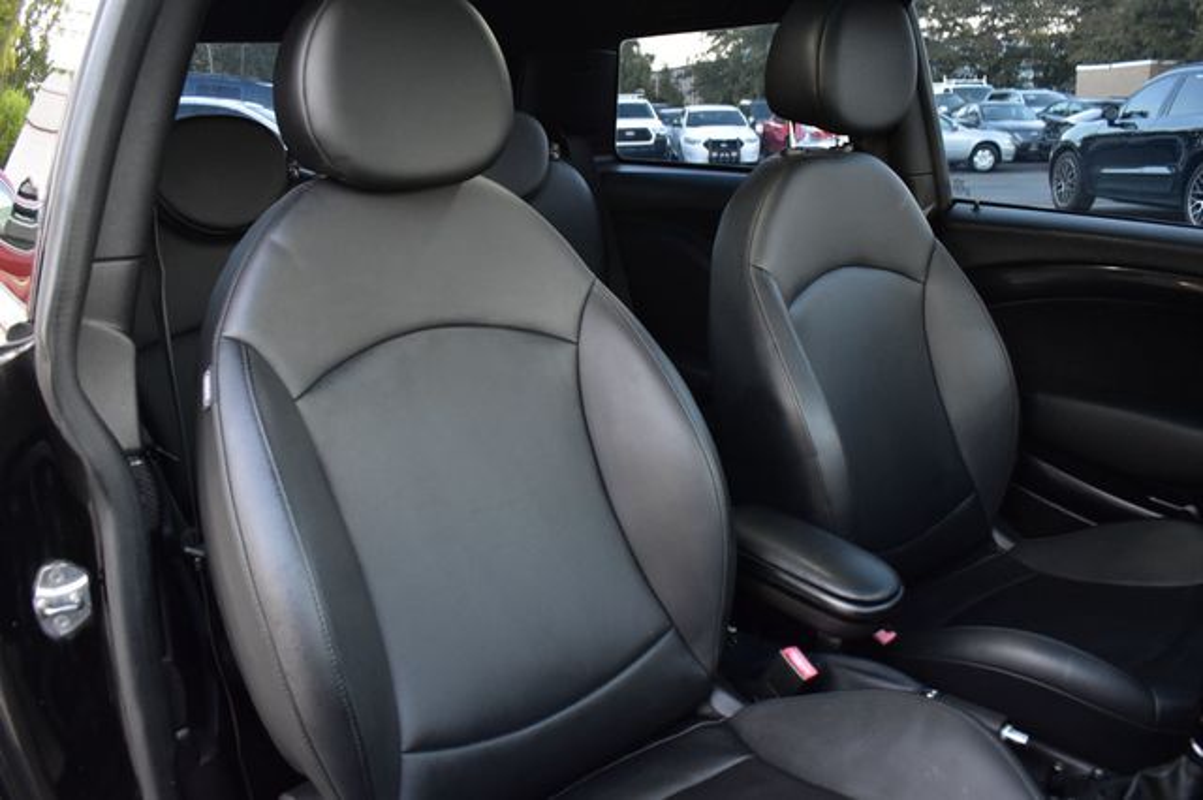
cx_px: 602
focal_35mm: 27
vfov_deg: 47.9
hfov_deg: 67.4
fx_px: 902
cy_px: 400
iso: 1600
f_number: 5.6
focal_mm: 18
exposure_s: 1/15
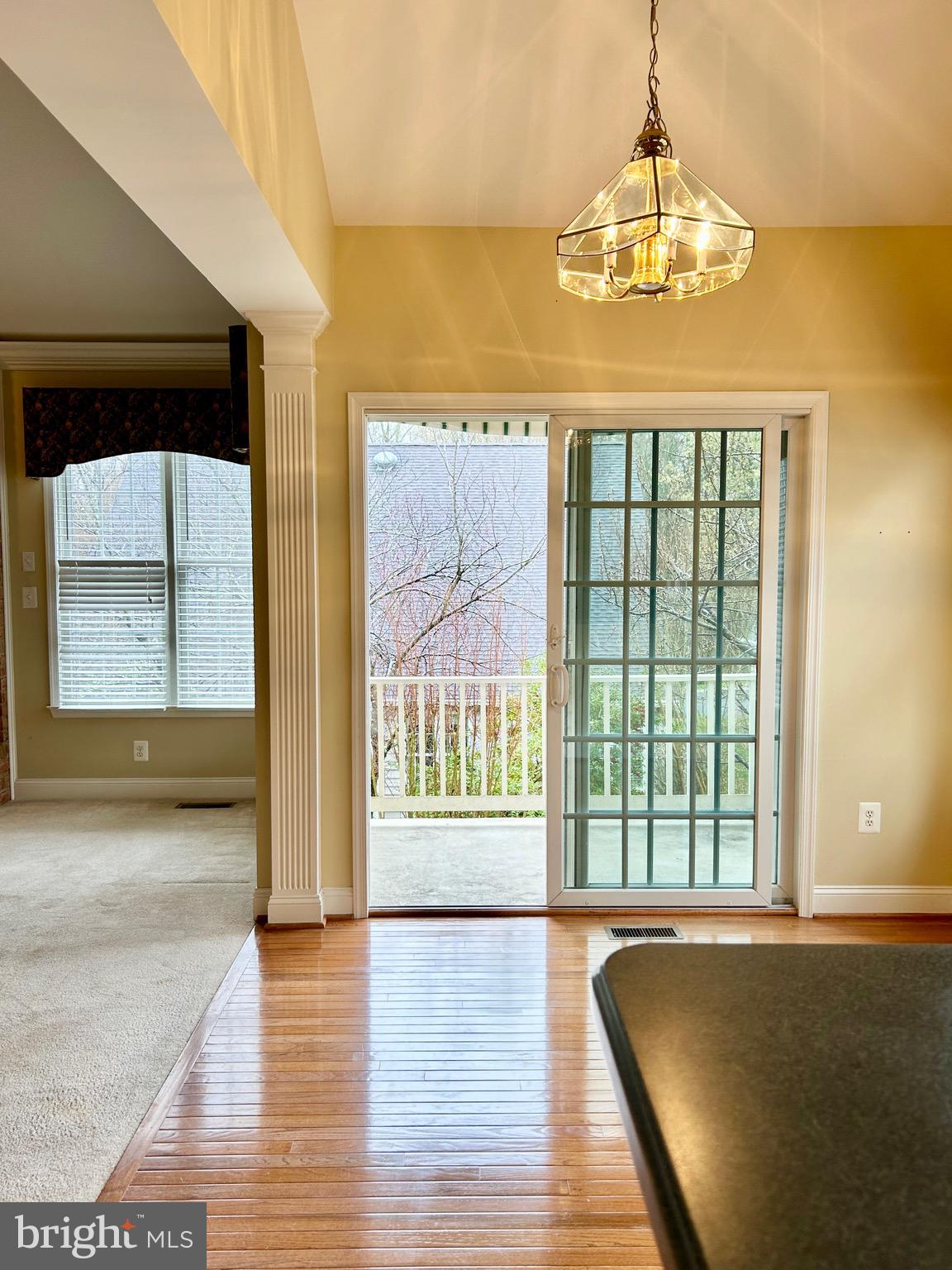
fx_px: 953
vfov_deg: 67.3
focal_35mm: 26
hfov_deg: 53.1
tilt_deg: -4.6
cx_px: 476
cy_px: 635
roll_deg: +0.5
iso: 32
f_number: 1.5
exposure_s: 1/120
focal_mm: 5.7
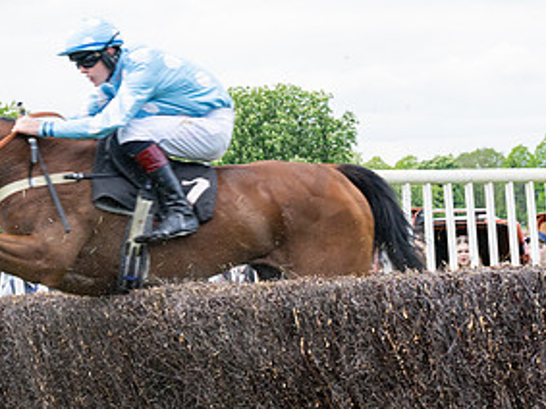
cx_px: 247
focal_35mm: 185
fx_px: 2917
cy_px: 228
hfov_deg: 10.7
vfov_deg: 8.0
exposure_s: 1/400
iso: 400
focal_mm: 70
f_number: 9
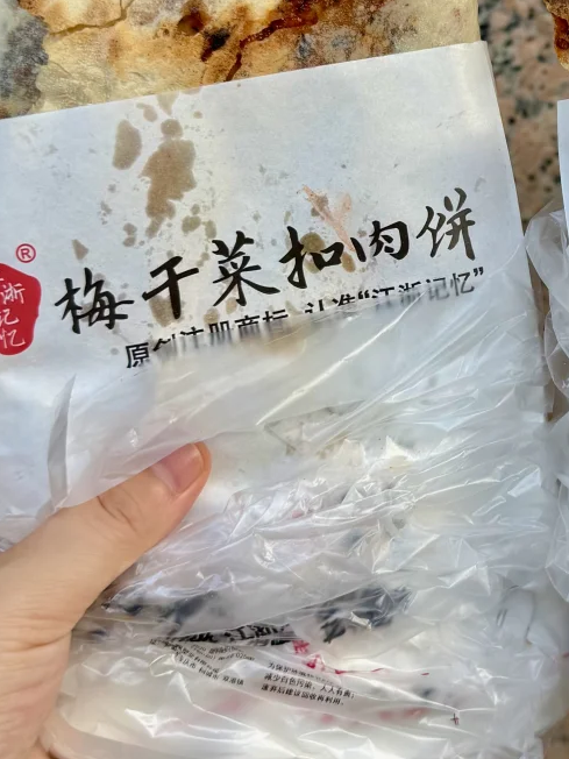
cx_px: 557
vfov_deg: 35.7
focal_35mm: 53
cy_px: 240
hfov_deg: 26.2
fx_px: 1162
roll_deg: +8.6
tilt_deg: -30.7
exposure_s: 1/215
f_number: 1.78
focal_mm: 6.76
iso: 64
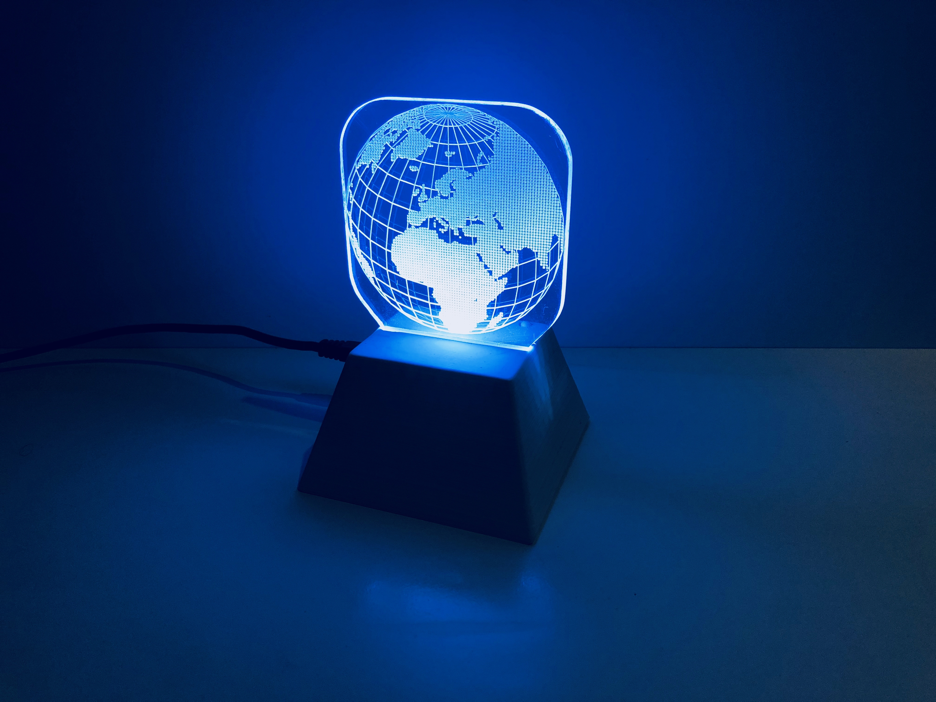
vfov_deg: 49.7
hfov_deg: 63.4
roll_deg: -0.2
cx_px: 468
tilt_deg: -27.0
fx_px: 757
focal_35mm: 28
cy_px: 351
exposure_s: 1/111
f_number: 1.8
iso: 40
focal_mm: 3.99
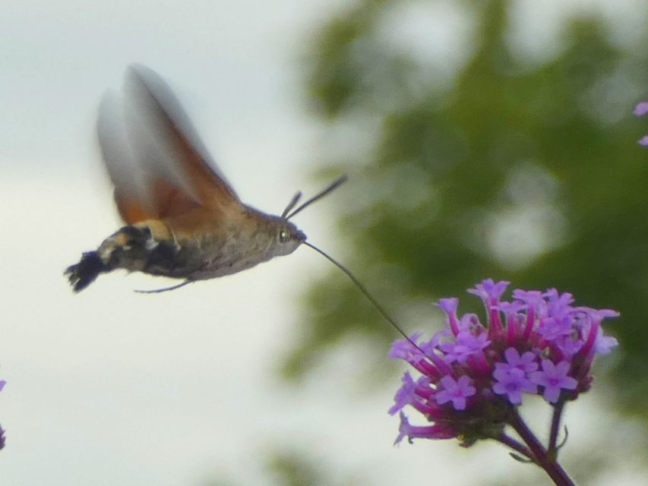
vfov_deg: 7.4
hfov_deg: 9.9
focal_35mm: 200
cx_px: 324
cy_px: 243
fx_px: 3744
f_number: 5.5
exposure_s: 1/200
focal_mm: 35.8
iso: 80
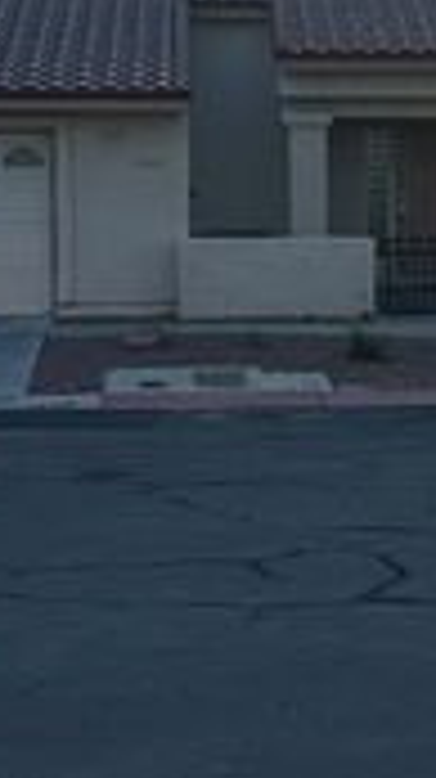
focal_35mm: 109
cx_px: 414
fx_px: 2246
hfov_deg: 11.0
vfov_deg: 19.6
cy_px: 295
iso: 50
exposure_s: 1/5587
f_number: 1.5
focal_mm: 5.7
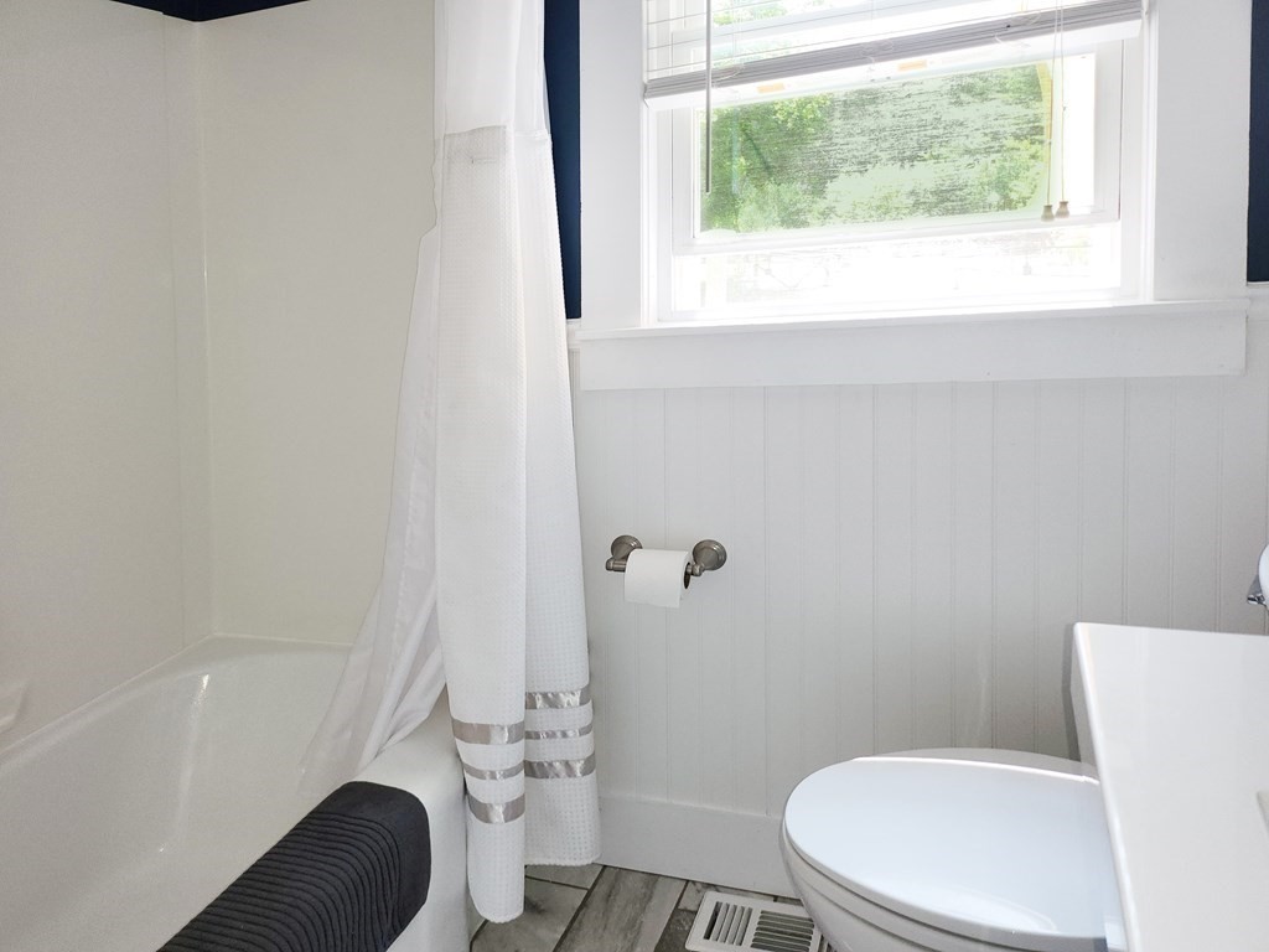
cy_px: 476
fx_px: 880
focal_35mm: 24
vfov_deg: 56.8
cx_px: 634
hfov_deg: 71.6
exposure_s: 1/120
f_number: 1.8
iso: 50
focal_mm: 5
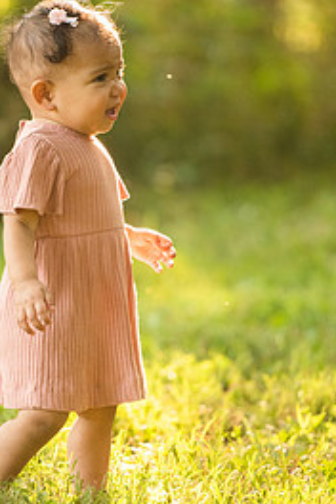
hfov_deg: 4.1
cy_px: 227
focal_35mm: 333
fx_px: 4662
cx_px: 82
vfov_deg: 6.2
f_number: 2.8
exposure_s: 1/1000
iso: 2500
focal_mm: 195
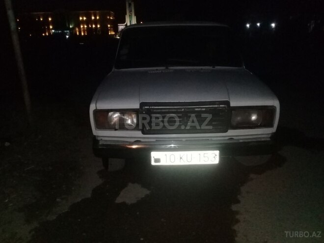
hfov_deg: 58.4
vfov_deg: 45.4
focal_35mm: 31
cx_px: 162
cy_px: 122
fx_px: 290
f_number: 2.2
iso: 640
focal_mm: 3.3
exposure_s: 1/33
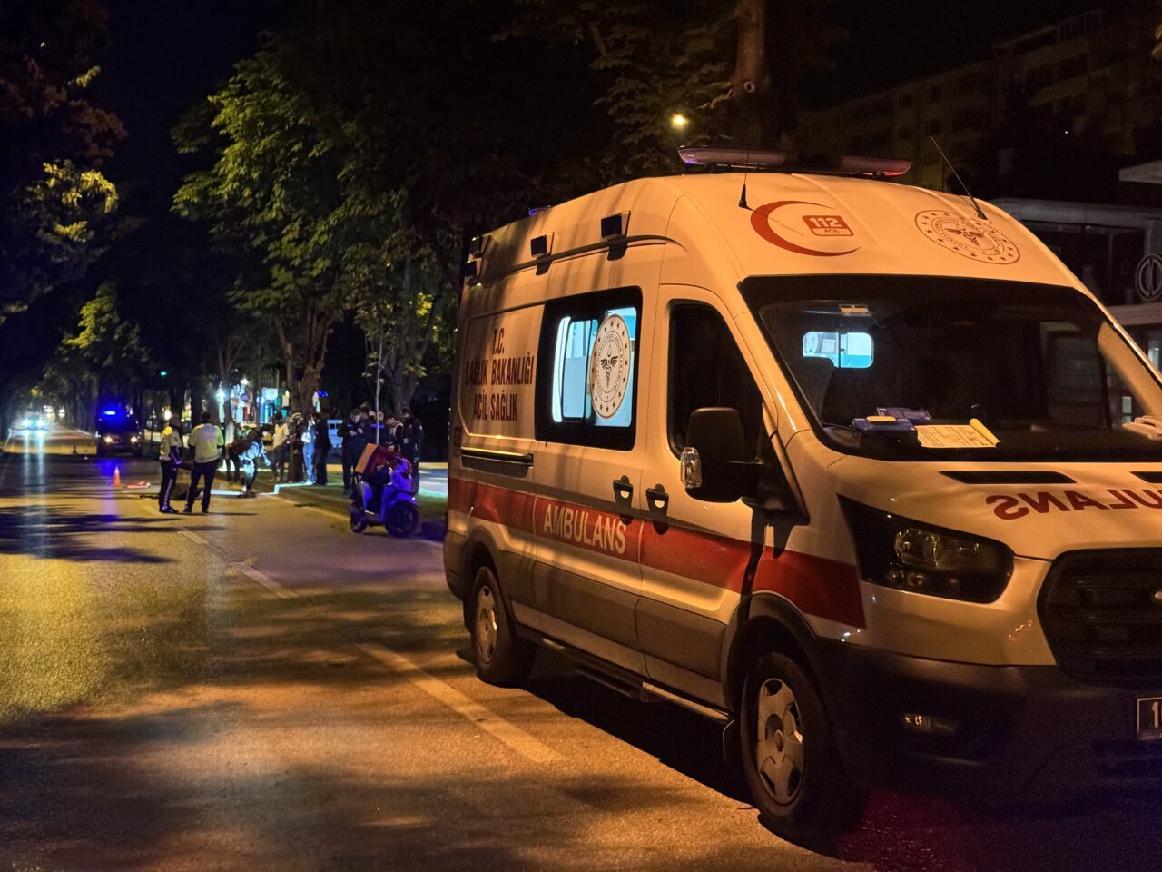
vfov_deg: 30.3
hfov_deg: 39.7
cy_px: 436
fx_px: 1611
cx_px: 581
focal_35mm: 48
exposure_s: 1/25
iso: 500
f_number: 1.78
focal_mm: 6.76
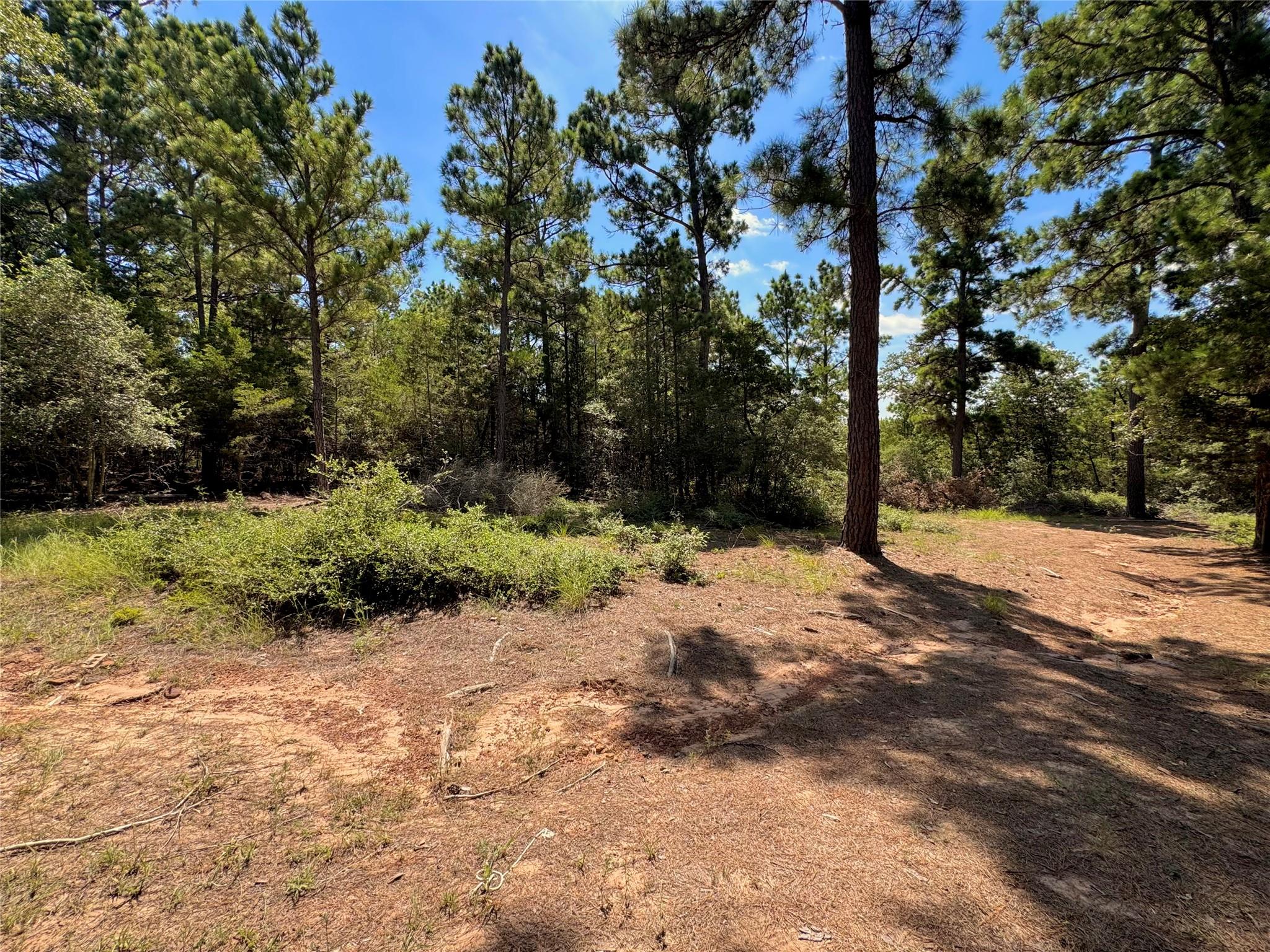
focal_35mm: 14
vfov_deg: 85.7
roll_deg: +0.1
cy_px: 476
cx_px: 635
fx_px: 514
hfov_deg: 102.1
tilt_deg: -3.8
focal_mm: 2.22
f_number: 2.2
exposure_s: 1/565
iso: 40
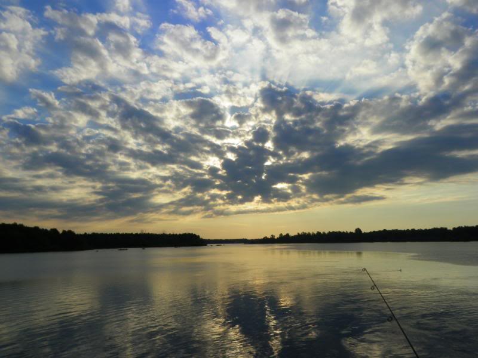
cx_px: 239
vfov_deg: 40.7
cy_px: 179
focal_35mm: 35
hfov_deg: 52.6
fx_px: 483
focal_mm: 6.2
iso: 64
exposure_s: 1/500
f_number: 7.1
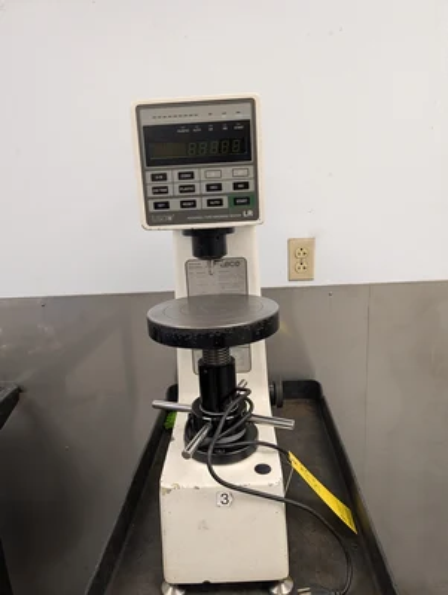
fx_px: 413
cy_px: 298
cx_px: 224
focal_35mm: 24
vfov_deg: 71.5
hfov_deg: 56.9
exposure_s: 1/120
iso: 204
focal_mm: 6.9
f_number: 1.68
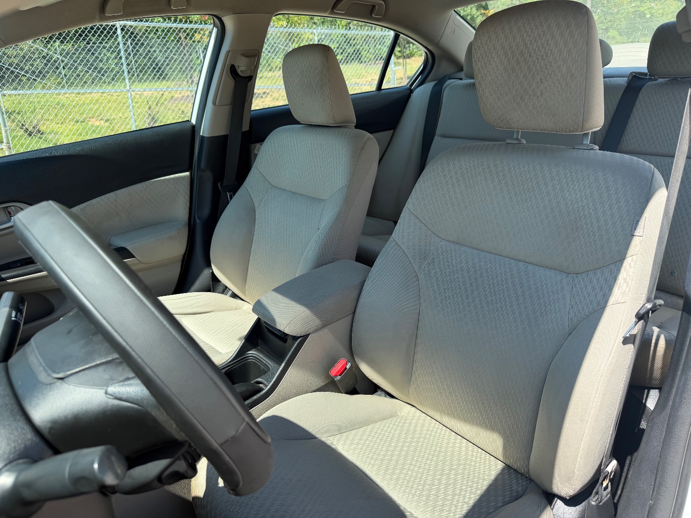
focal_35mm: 24
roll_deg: +5.5
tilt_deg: -21.7
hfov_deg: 71.6
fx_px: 479
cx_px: 346
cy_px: 259
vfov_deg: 56.8
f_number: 1.78
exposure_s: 1/1211
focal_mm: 6.76
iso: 80
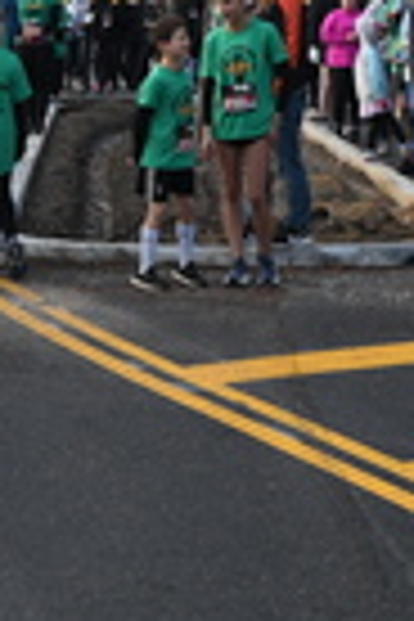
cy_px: 142
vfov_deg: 9.8
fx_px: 3622
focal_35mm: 210
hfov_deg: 6.5
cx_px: 230
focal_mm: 35
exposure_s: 1/250
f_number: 5.6
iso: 250
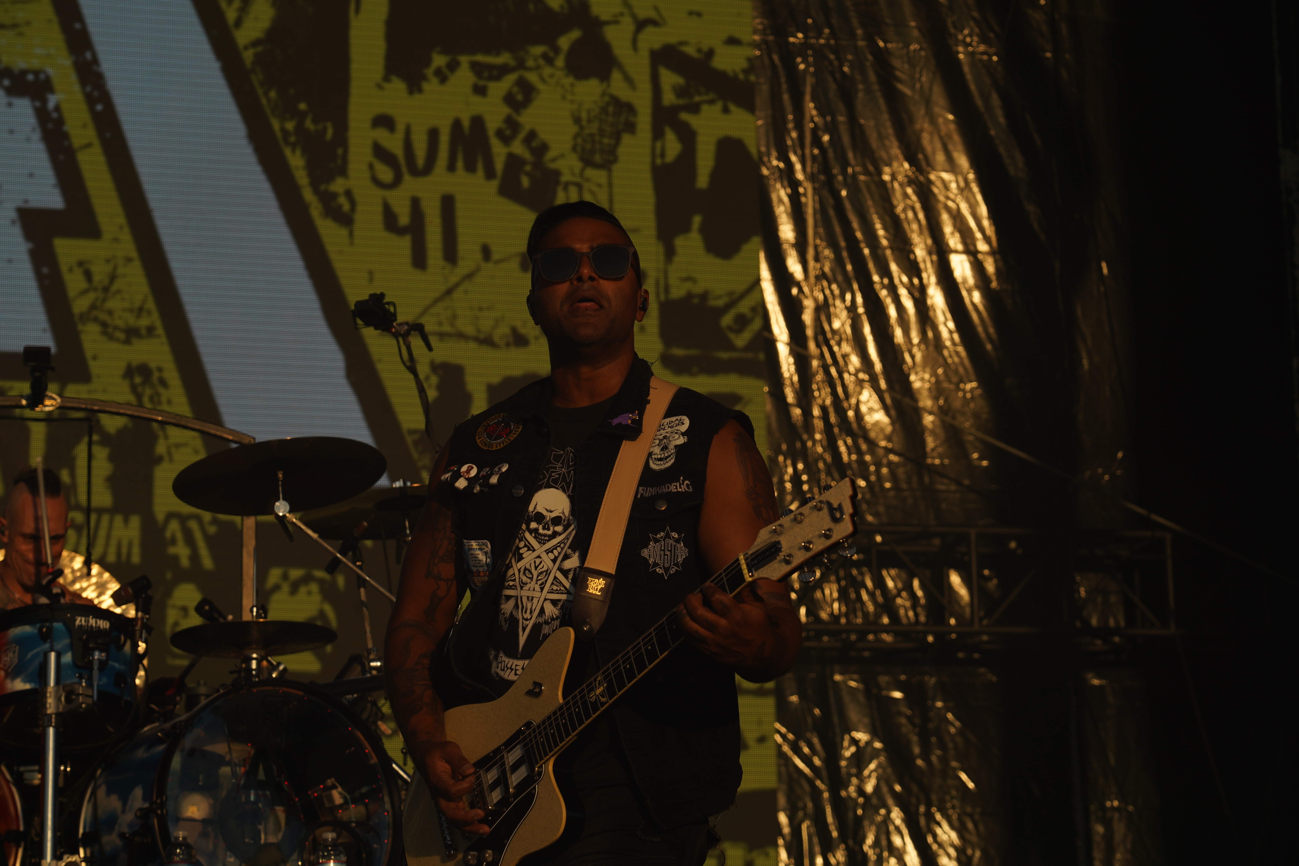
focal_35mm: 105
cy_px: 433
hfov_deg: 19.5
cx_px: 650
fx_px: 3788
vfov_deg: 13.0
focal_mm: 105
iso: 100
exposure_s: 1/640
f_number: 8
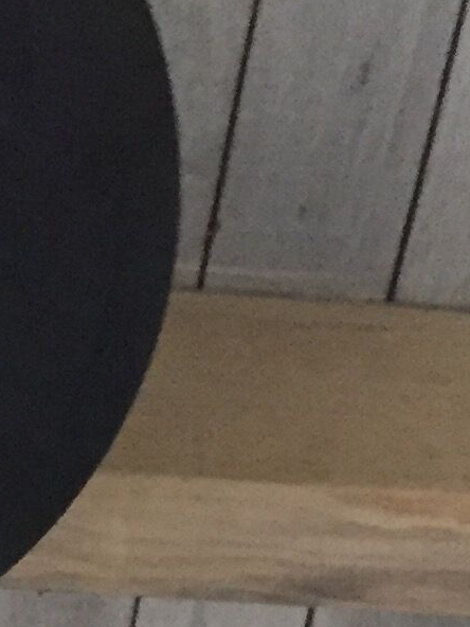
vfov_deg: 11.5
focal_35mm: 160
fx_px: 2897
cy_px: 1115
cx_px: -140
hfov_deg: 9.1
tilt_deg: +46.5
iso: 250
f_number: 2.2
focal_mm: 4.15
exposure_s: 1/25
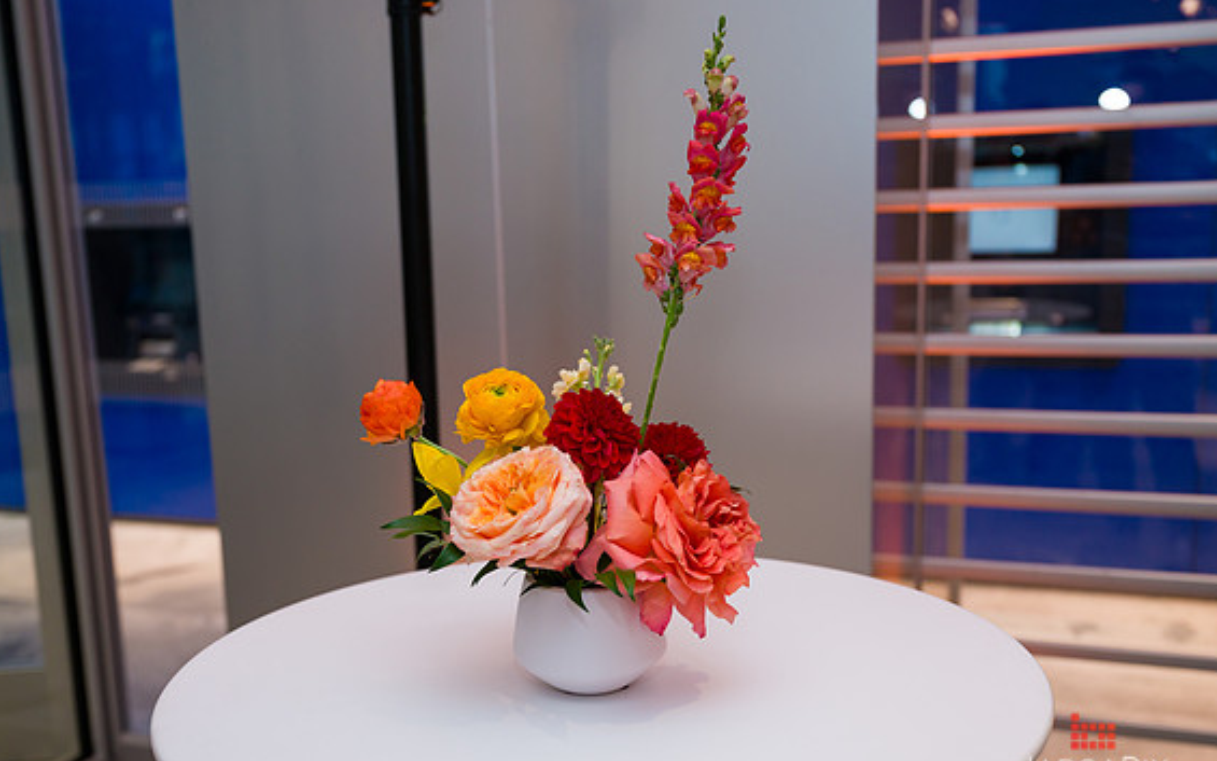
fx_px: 1293
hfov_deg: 50.4
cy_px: 443
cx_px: 600
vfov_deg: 32.7
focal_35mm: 39
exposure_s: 1/160
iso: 400
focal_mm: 34.5
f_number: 3.2
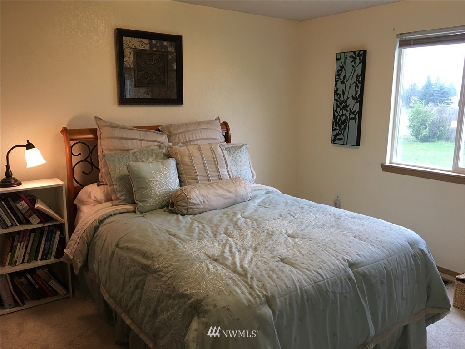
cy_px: 174
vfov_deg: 48.2
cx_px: 232
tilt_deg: -9.6
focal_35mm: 29
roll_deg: -0.5
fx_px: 390
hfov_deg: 61.7
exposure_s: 1/30
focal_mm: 4.15
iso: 40
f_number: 2.2
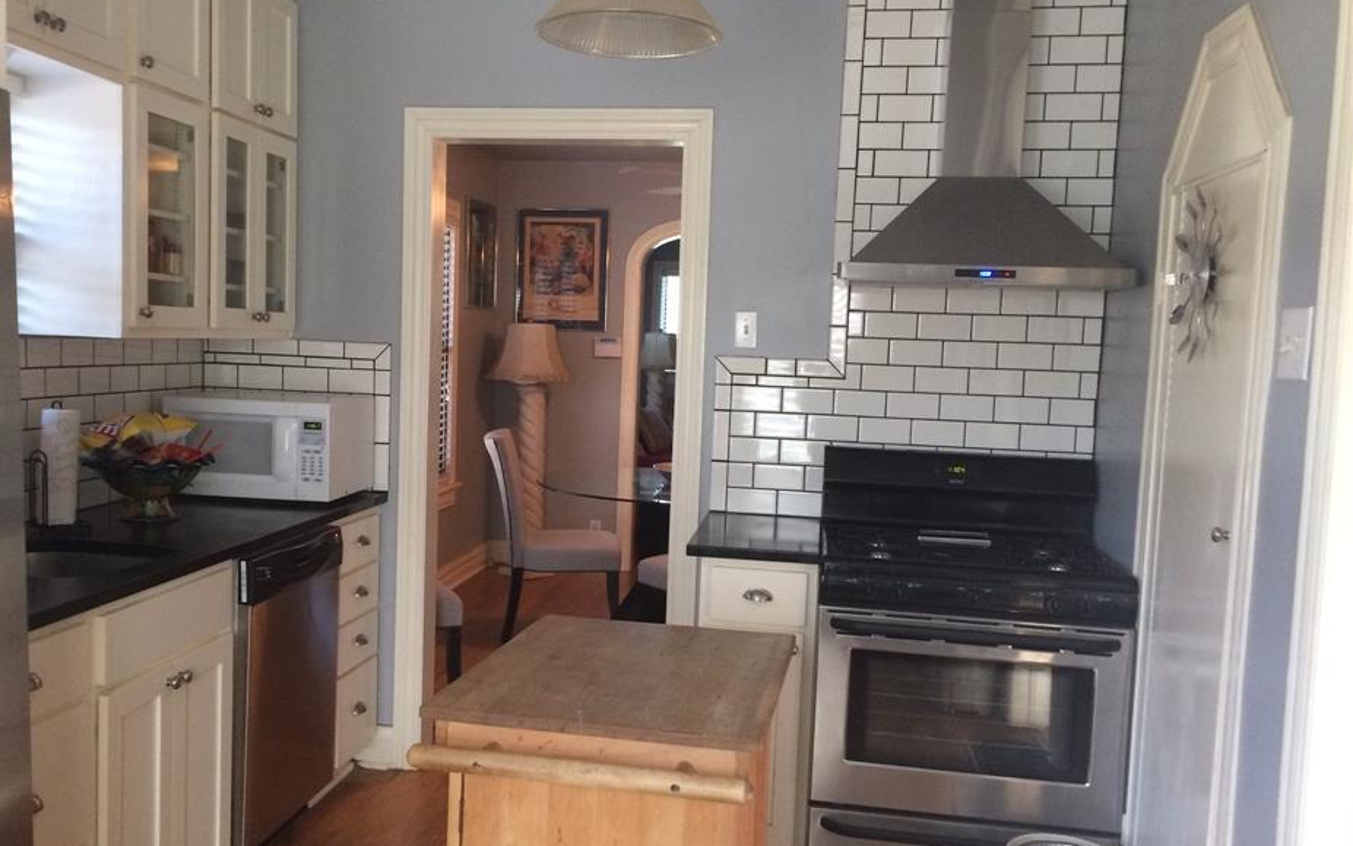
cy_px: 447
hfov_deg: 56.6
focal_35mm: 34
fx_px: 1254
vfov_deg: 37.3
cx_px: 606
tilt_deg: -1.7
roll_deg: -1.0
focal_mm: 4.15
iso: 200
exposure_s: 1/30
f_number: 2.2
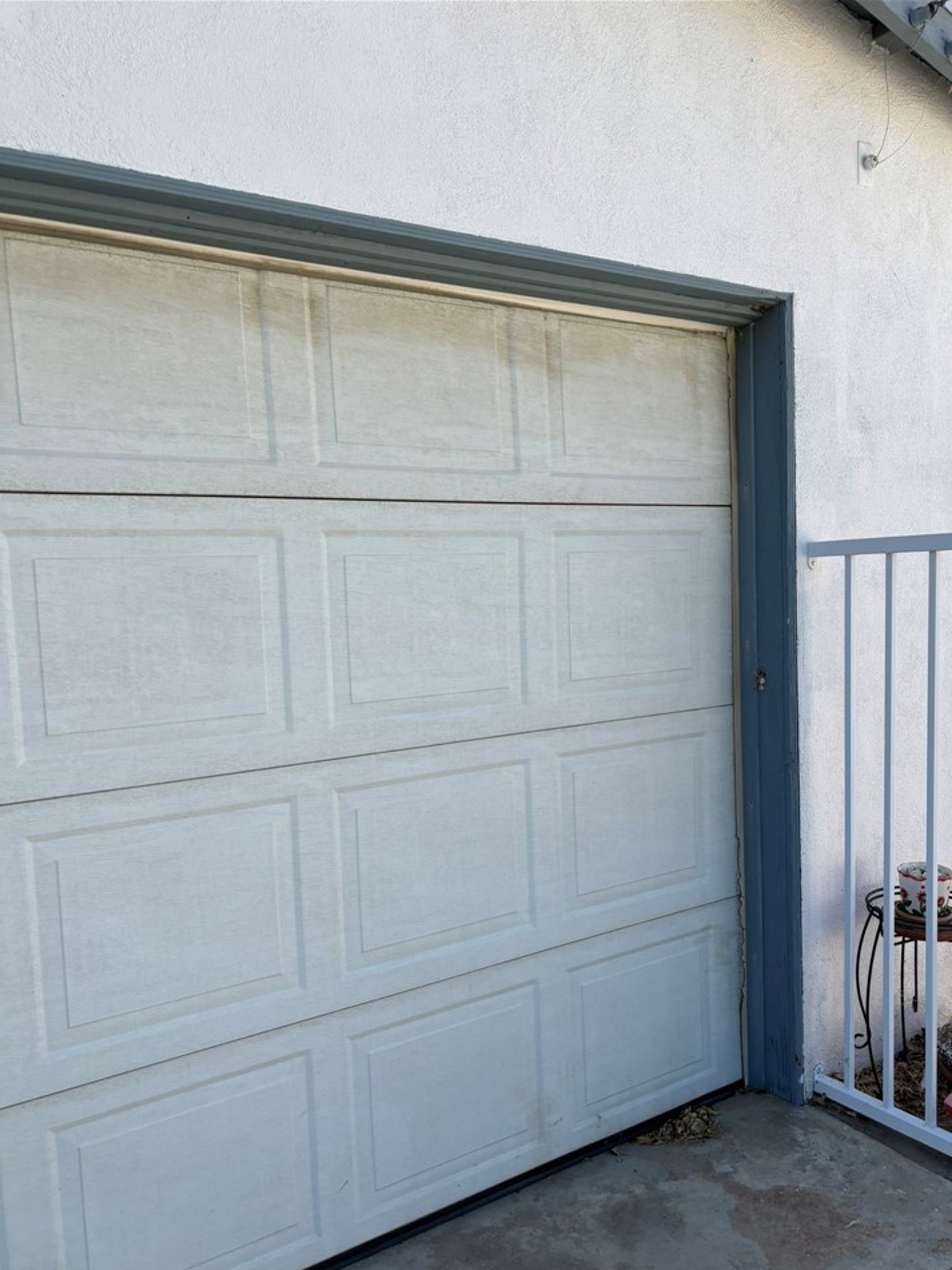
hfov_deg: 49.7
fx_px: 1027
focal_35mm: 28
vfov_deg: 63.4
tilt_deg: -2.8
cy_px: 682
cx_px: 499
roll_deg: -0.2
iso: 50
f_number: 1.6
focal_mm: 5.96
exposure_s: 1/1543
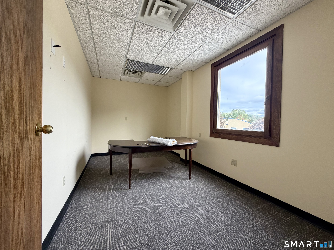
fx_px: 135
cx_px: 167
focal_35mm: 14
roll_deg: -1.1
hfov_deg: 102.1
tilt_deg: -1.0
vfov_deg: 85.7
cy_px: 125
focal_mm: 2.22
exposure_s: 1/121
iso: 160
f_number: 2.2
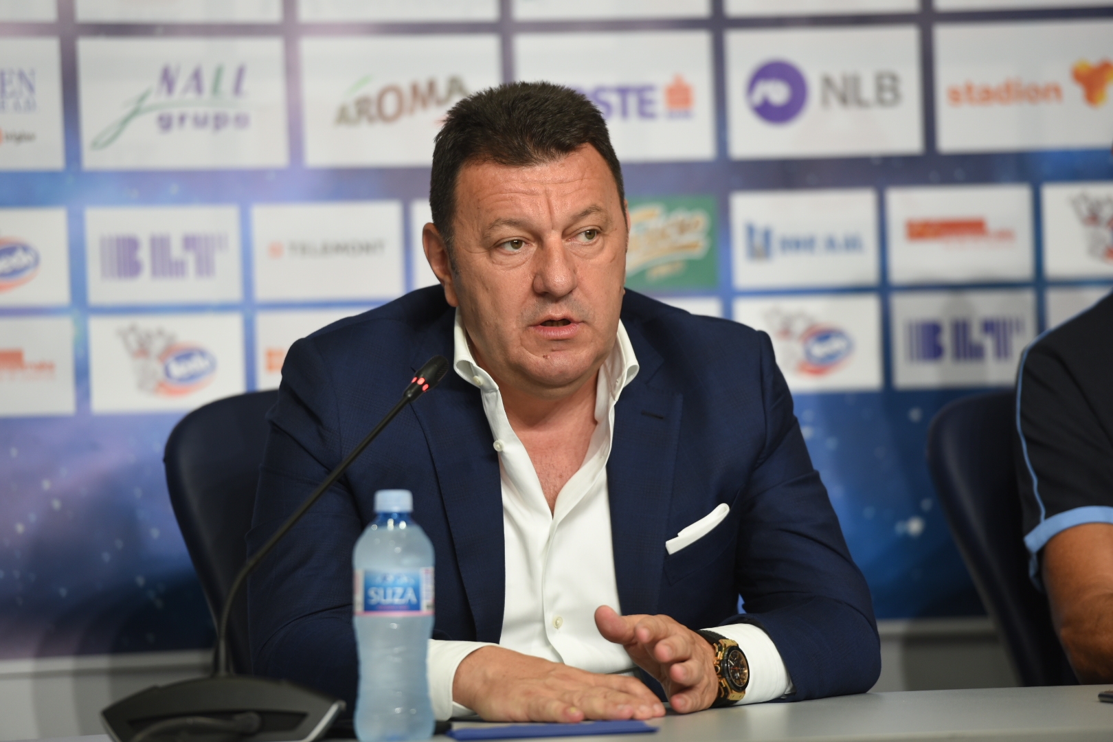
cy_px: 371
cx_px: 556
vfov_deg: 6.9
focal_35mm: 200
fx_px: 6183
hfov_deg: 10.3
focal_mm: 200
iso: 640
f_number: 3.5
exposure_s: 1/500
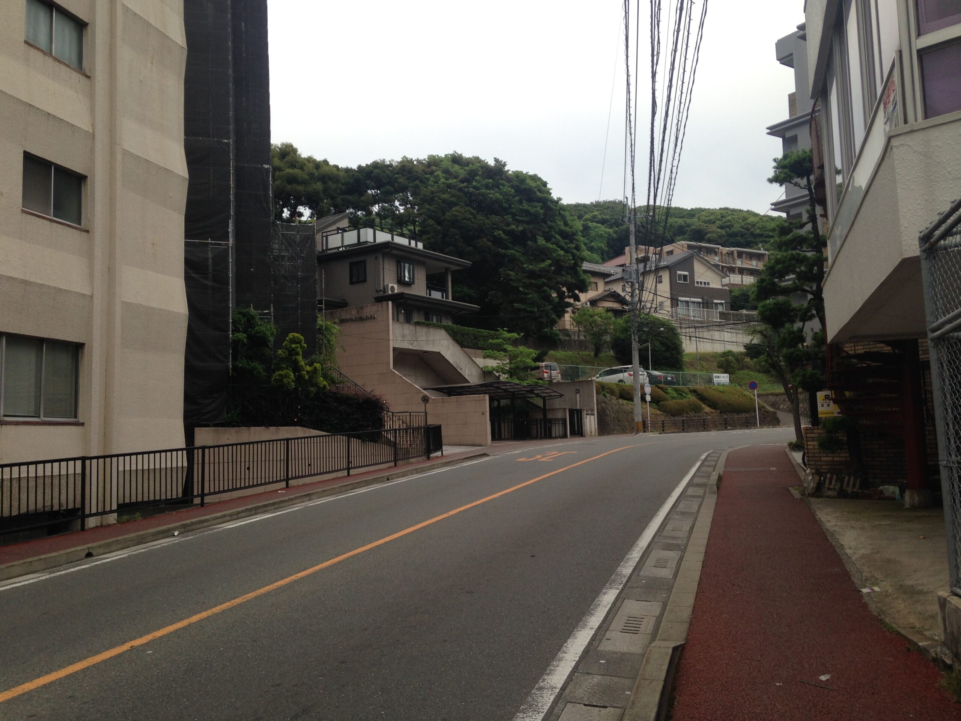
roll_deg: +0.8
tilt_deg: +7.3
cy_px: 360
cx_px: 480
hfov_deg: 55.4
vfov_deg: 42.9
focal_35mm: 33
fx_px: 916
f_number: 2.4
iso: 50
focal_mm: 4.12
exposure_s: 1/359
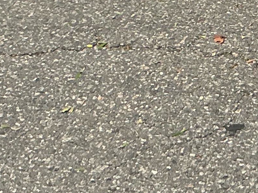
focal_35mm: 146
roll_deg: +0.9
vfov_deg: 9.0
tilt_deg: -10.2
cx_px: 424
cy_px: -287
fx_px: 1088
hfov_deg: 12.6
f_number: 1.8
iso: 25
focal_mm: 3
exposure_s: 1/1730
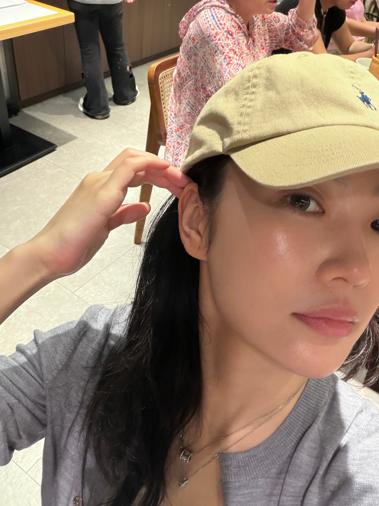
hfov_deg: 46.8
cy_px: 253
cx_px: 190
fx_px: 438
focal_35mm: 30
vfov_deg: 60.0
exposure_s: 1/53
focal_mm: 2.71
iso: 320
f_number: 1.9
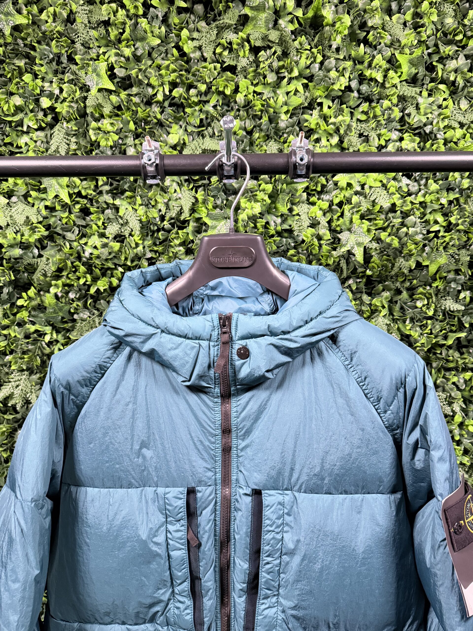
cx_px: 236
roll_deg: +1.3
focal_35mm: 24
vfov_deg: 71.6
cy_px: 316
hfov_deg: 56.8
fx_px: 437
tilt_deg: -7.0
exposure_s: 1/54
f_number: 1.78
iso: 800
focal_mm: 6.76
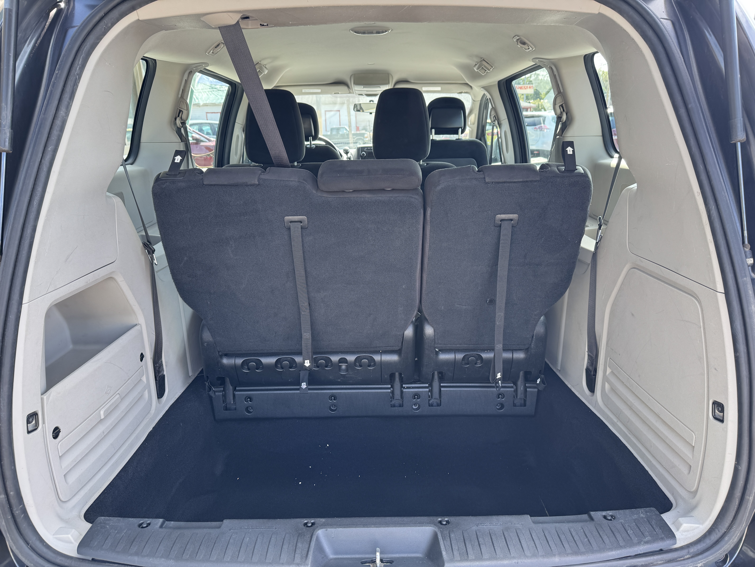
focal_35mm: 24
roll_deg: +0.6
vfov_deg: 56.8
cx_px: 378
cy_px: 284
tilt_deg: -21.6
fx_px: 523
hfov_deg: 71.6
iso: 64
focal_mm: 6.76
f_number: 1.78
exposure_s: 1/121
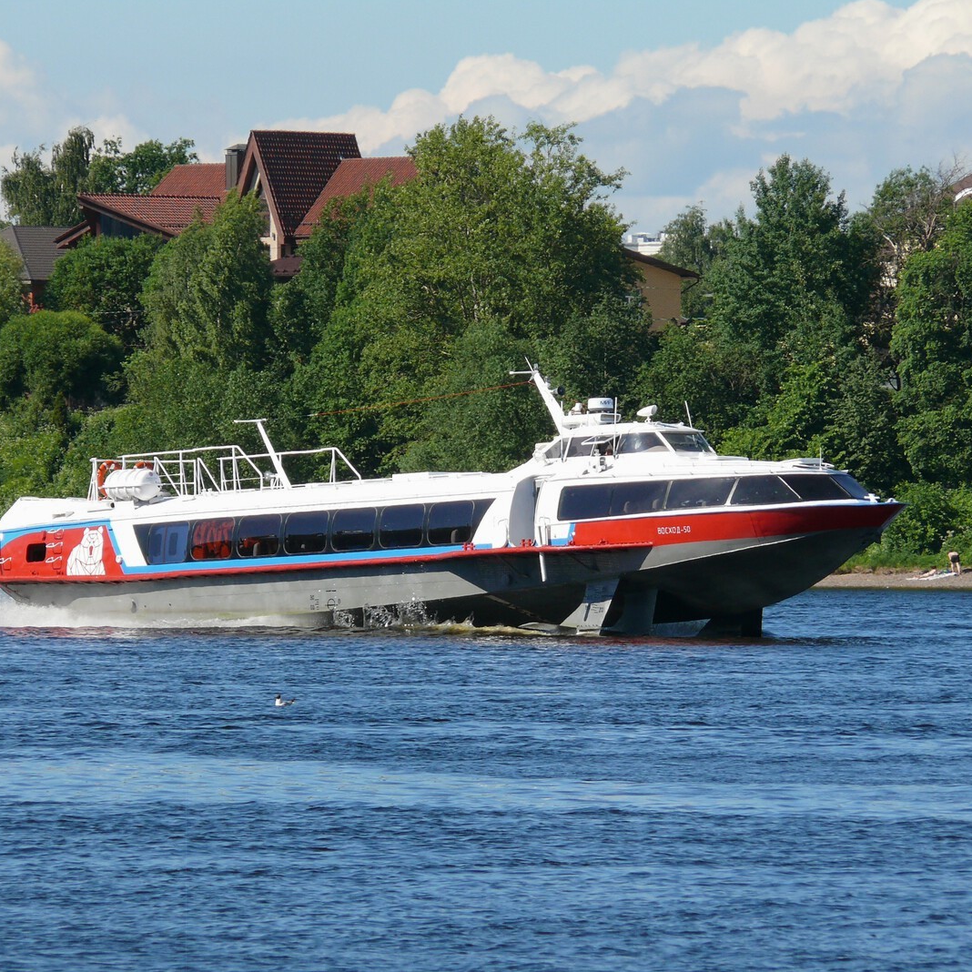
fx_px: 11977
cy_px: 486
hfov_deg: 4.6
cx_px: 468
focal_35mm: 377
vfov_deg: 4.6
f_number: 5.6
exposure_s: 1/400
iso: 100
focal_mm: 67.4
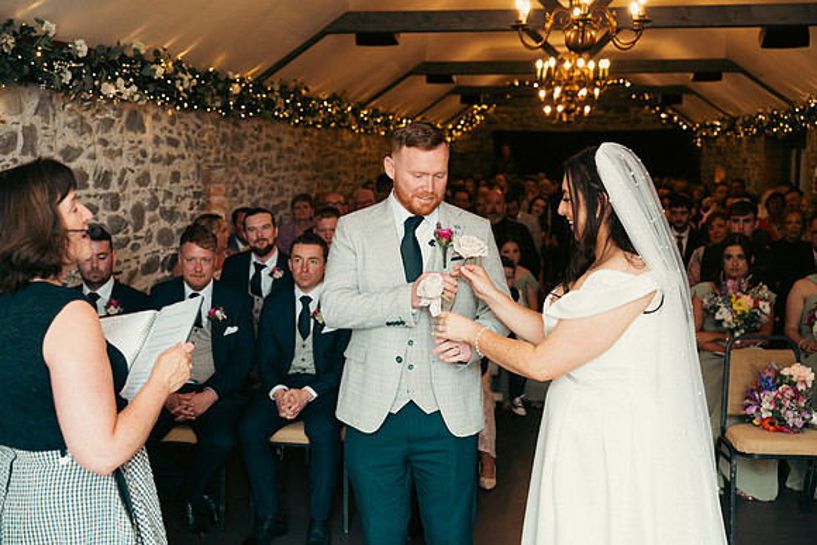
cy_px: 272
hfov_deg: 42.7
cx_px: 408
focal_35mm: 46
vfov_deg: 29.3
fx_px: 1044
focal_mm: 46
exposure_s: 1/160
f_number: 3.5
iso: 800
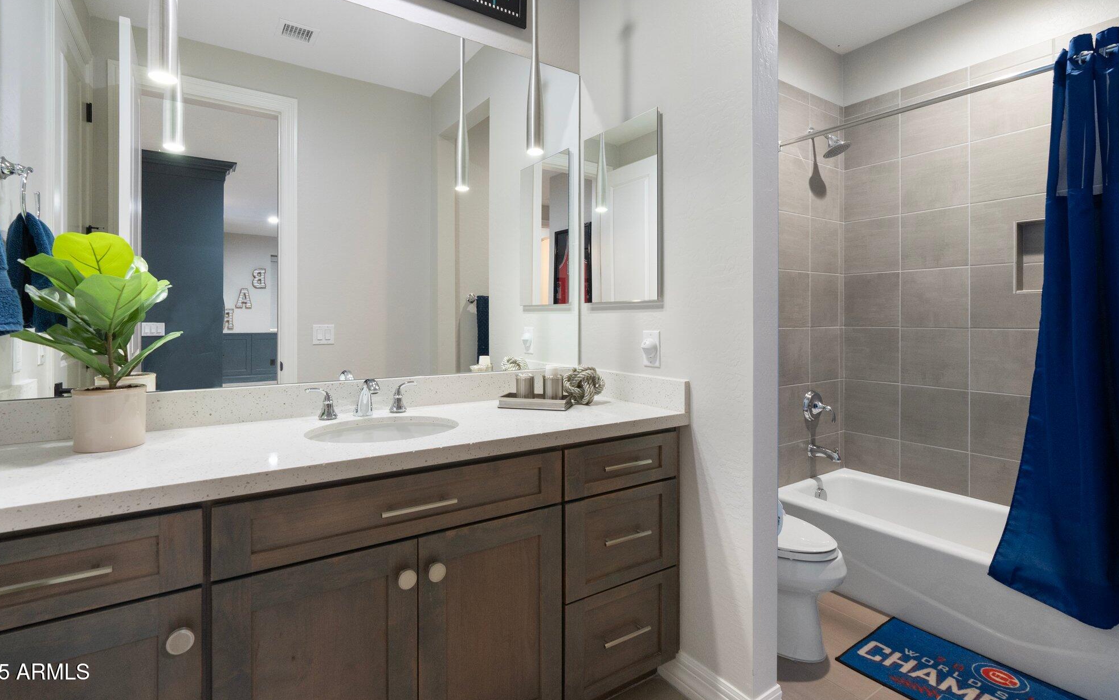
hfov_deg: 94.3
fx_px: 518
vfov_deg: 67.9
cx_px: 542
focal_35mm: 17
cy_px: 318
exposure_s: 1/13
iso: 1000
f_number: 8
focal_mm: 16
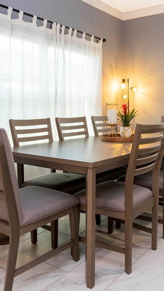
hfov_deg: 32.3
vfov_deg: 54.8
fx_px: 278
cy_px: 112
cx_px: 121
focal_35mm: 36
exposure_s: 1/20
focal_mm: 17
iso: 800
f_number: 9
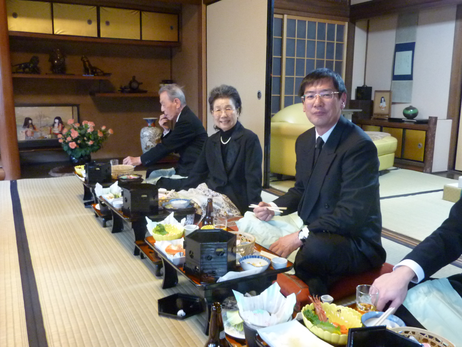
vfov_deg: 45.4
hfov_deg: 58.4
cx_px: 231
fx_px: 414
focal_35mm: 31
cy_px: 174
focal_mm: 4.1
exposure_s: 1/13
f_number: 3.3
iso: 400
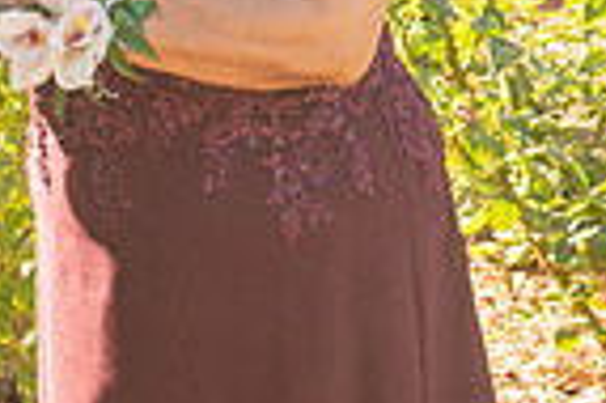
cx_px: -199
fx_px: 3750
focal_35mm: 223
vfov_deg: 6.1
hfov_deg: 9.1
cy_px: -265
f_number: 5.6
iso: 200
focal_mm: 55
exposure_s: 1/250
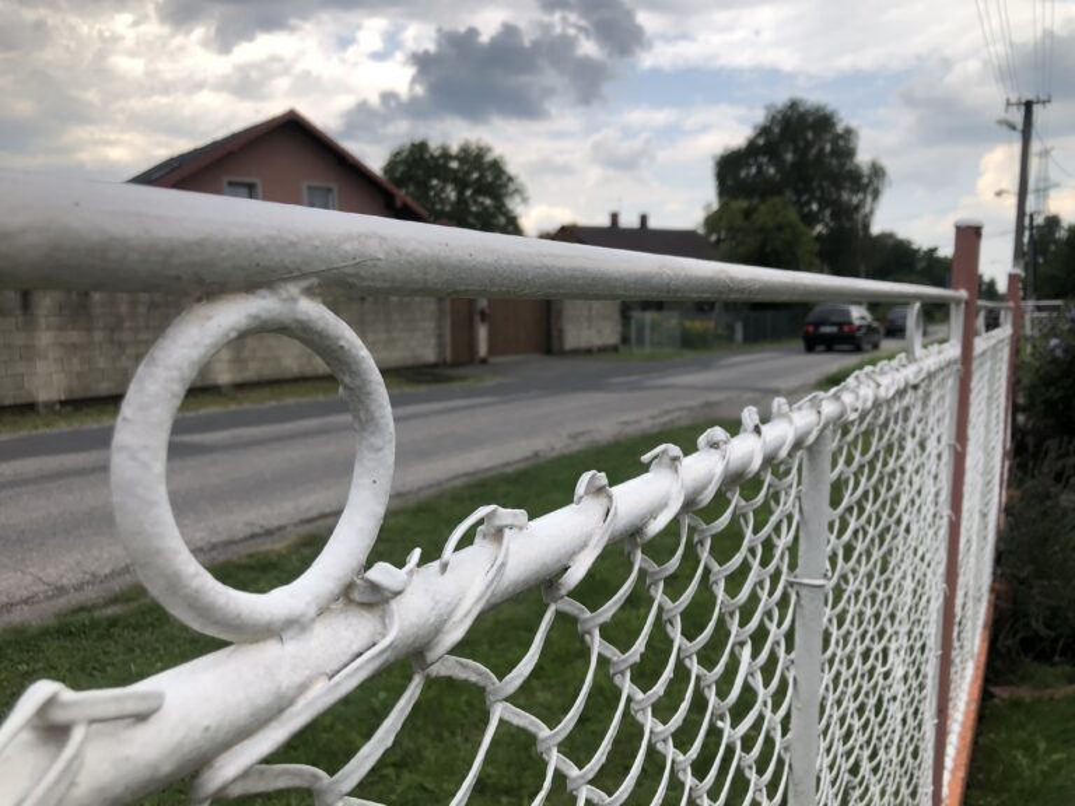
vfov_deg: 49.7
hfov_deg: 63.4
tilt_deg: -7.7
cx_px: 538
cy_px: 403
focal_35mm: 28
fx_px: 870
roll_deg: +1.2
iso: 20
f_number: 1.8
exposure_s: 1/1091
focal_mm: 3.99
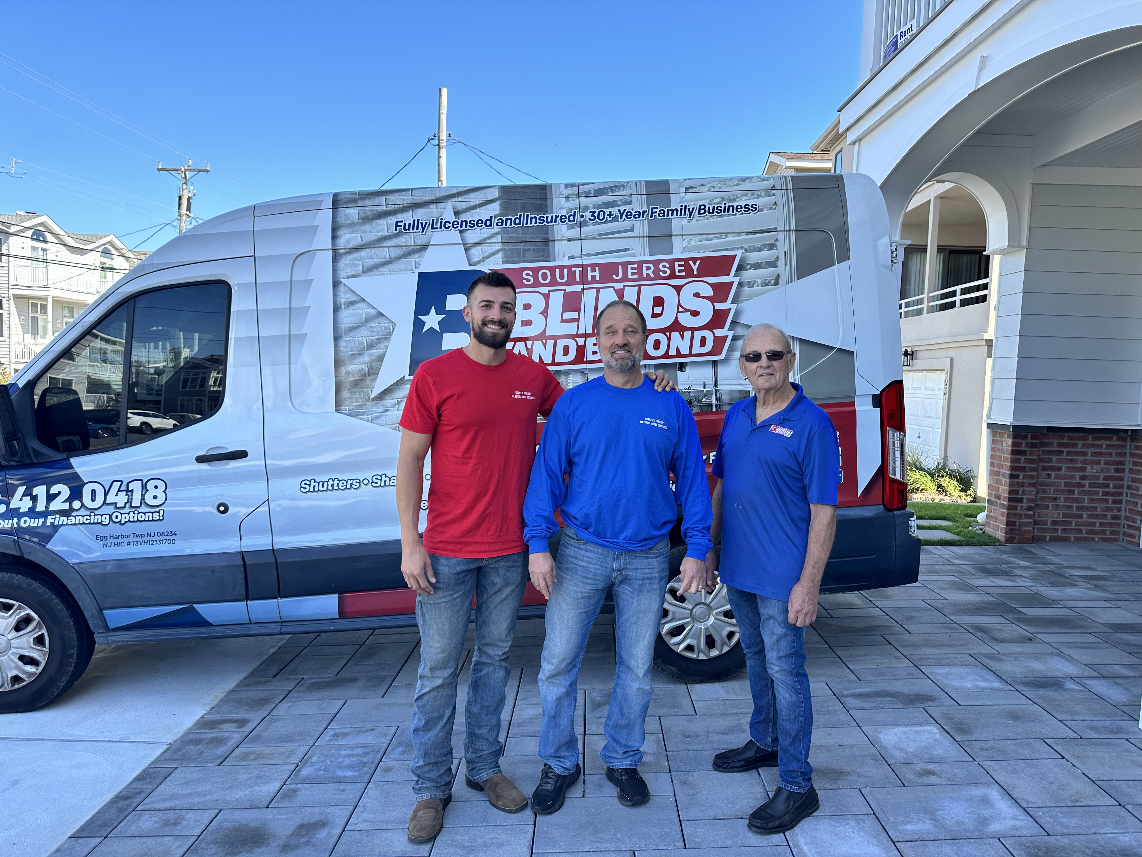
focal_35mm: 24
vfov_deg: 56.8
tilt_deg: -5.0
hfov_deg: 71.6
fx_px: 792
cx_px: 571
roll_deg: -1.8
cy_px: 428
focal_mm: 6.86
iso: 80
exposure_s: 1/1183
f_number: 1.78
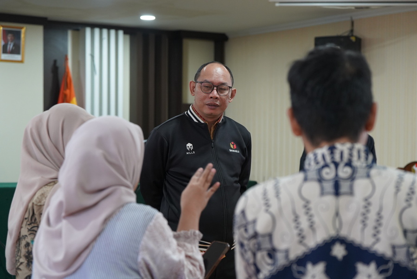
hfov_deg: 28.8
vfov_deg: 19.5
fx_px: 811
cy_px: 140
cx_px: 208
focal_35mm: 70
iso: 2500
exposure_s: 1/160
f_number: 4
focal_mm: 70
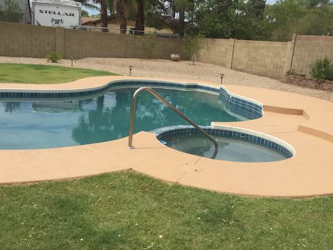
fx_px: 356
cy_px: 126
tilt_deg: -12.4
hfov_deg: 50.1
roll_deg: -6.6
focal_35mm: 37
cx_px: 171
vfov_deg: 38.7
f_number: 2.2
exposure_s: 1/3300
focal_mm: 4.15
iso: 32
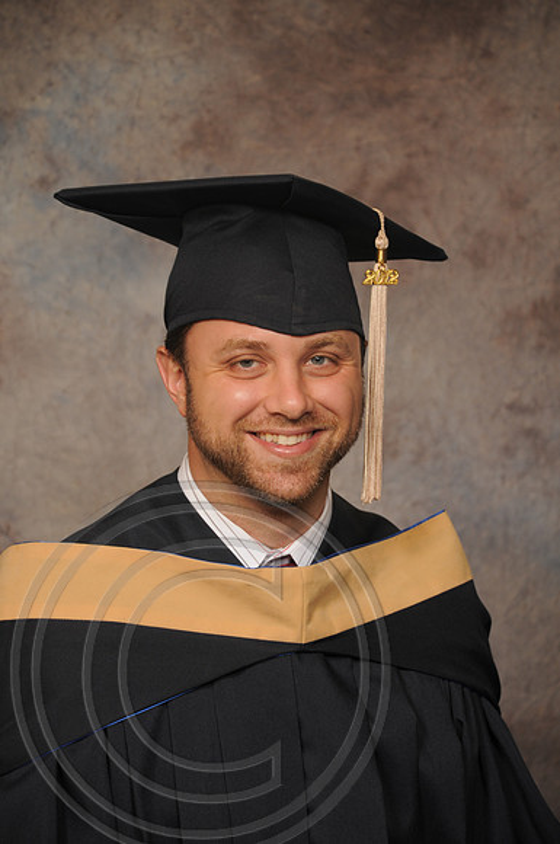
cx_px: 280
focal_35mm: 150
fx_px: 3510
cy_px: 422
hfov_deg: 9.1
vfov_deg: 13.7
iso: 200
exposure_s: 1/60
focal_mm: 100
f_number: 5.6
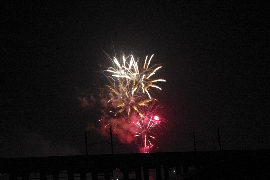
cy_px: 89
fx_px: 674
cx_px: 130
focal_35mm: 90
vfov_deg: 15.2
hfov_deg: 22.6
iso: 6400
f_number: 5.6
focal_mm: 55
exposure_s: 1/60
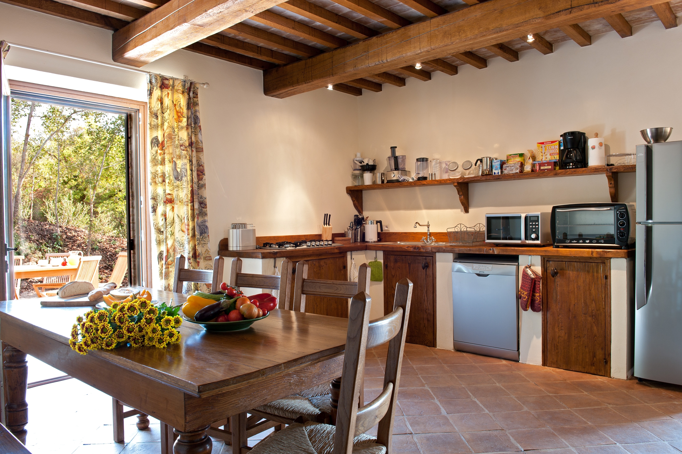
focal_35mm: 27
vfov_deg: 47.9
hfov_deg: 67.4
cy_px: 227
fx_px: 511
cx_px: 341
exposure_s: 1/60
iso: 250
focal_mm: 27
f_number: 10
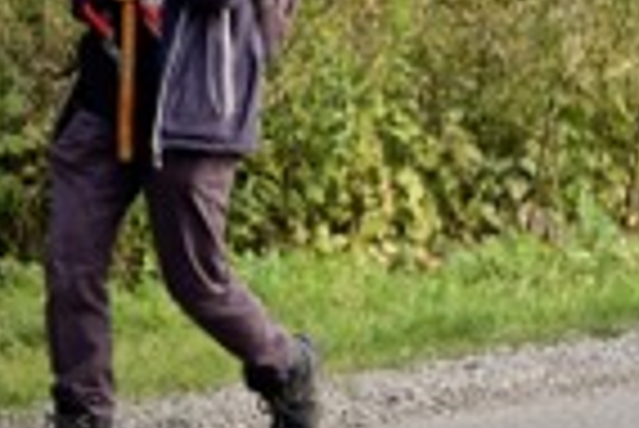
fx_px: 2701
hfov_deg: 12.9
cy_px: -108
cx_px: 886
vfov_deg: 8.9
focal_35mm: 152
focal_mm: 30.2
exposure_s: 1/140
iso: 400
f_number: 5.6
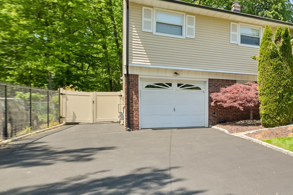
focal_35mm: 33
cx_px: 328
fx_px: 268
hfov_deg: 43.2
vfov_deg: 39.8
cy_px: 112
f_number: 8
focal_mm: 14
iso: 800
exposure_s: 1/1250
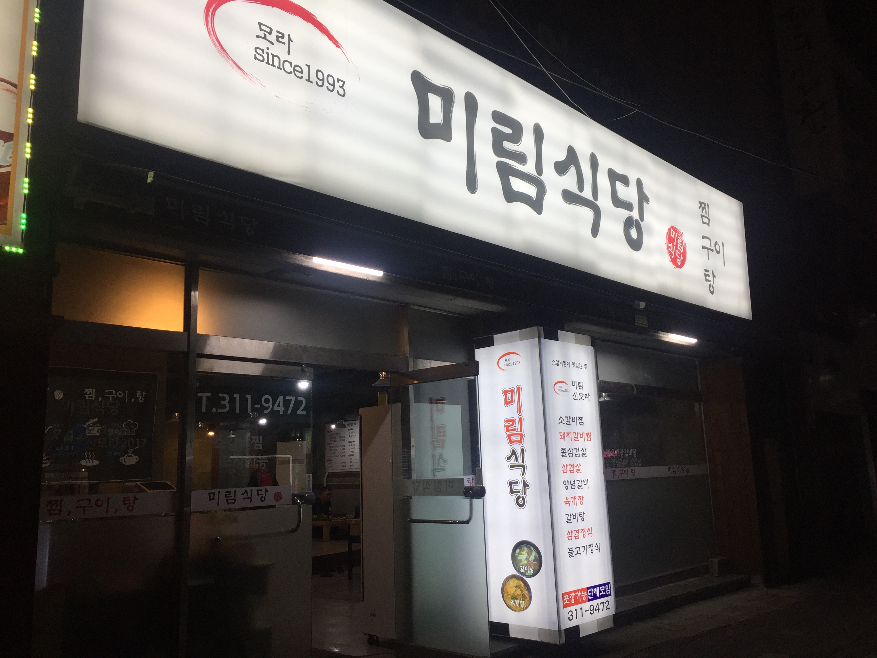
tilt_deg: +10.1
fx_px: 735
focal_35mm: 29
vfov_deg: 48.2
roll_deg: +1.6
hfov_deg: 61.7
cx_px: 438
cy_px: 329
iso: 32
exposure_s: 1/120
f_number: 2.2
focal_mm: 4.15
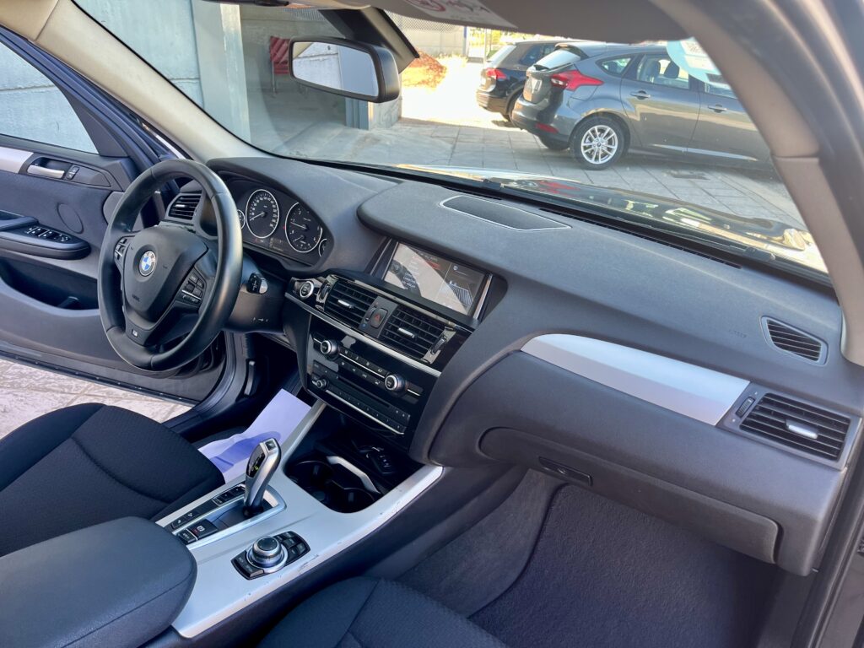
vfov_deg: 53.1
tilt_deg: -25.5
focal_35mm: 26
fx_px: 649
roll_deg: -3.0
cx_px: 432
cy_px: 324
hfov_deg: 67.3
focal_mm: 5.1
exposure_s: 1/121
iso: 50
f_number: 1.6
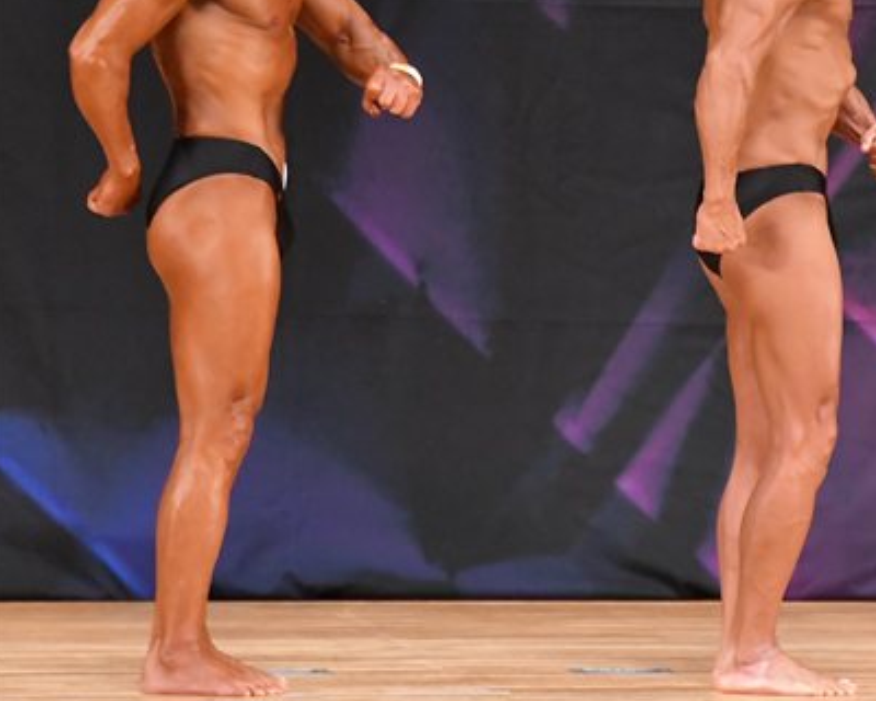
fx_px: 14130
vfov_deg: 2.8
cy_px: 199
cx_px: 835
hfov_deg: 3.5
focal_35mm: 545
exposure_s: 1/400
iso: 6400
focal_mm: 200
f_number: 5.6
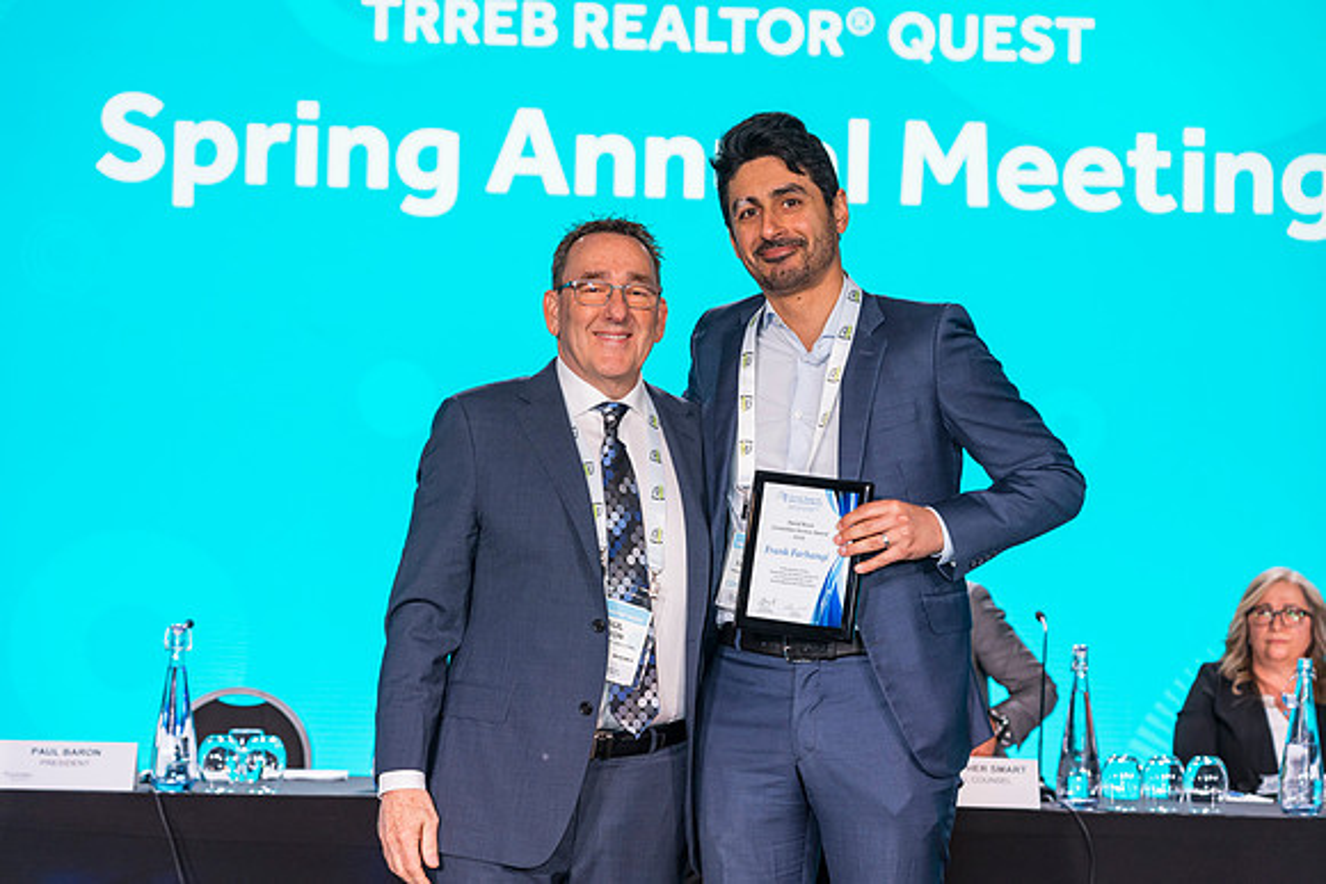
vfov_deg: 17.1
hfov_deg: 25.4
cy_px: 442
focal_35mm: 80
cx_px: 663
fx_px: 2947
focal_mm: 80
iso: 1250
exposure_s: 1/200
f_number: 4.5
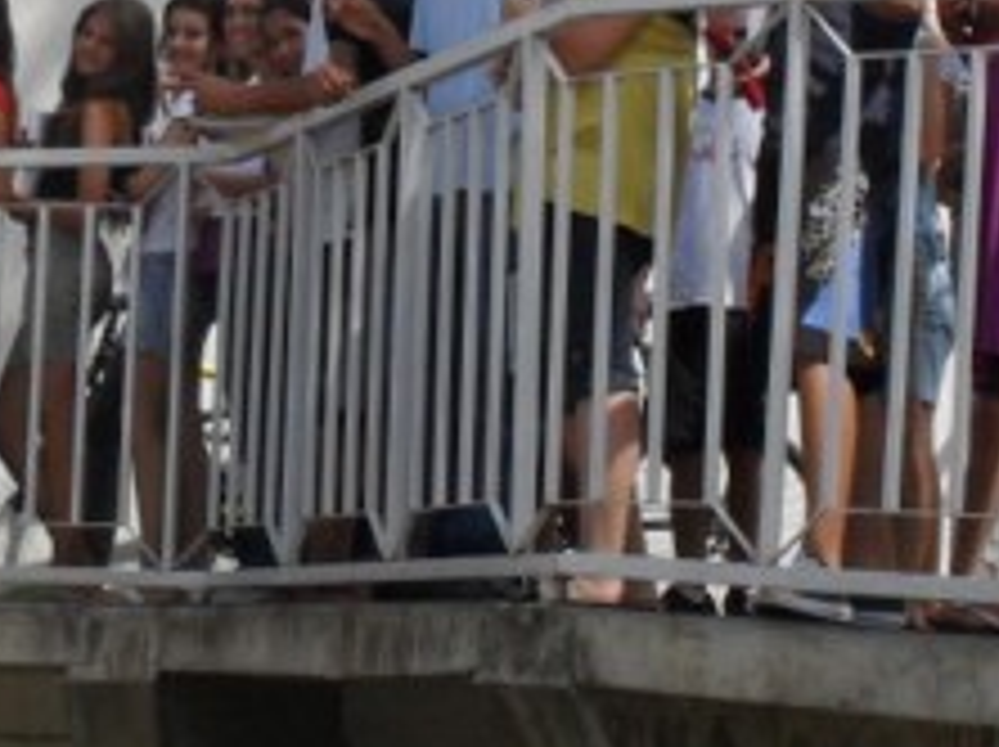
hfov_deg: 19.5
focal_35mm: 101
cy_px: 400
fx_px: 2912
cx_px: 504
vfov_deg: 14.6
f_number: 8.4
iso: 200
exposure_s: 1/350
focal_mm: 6.3
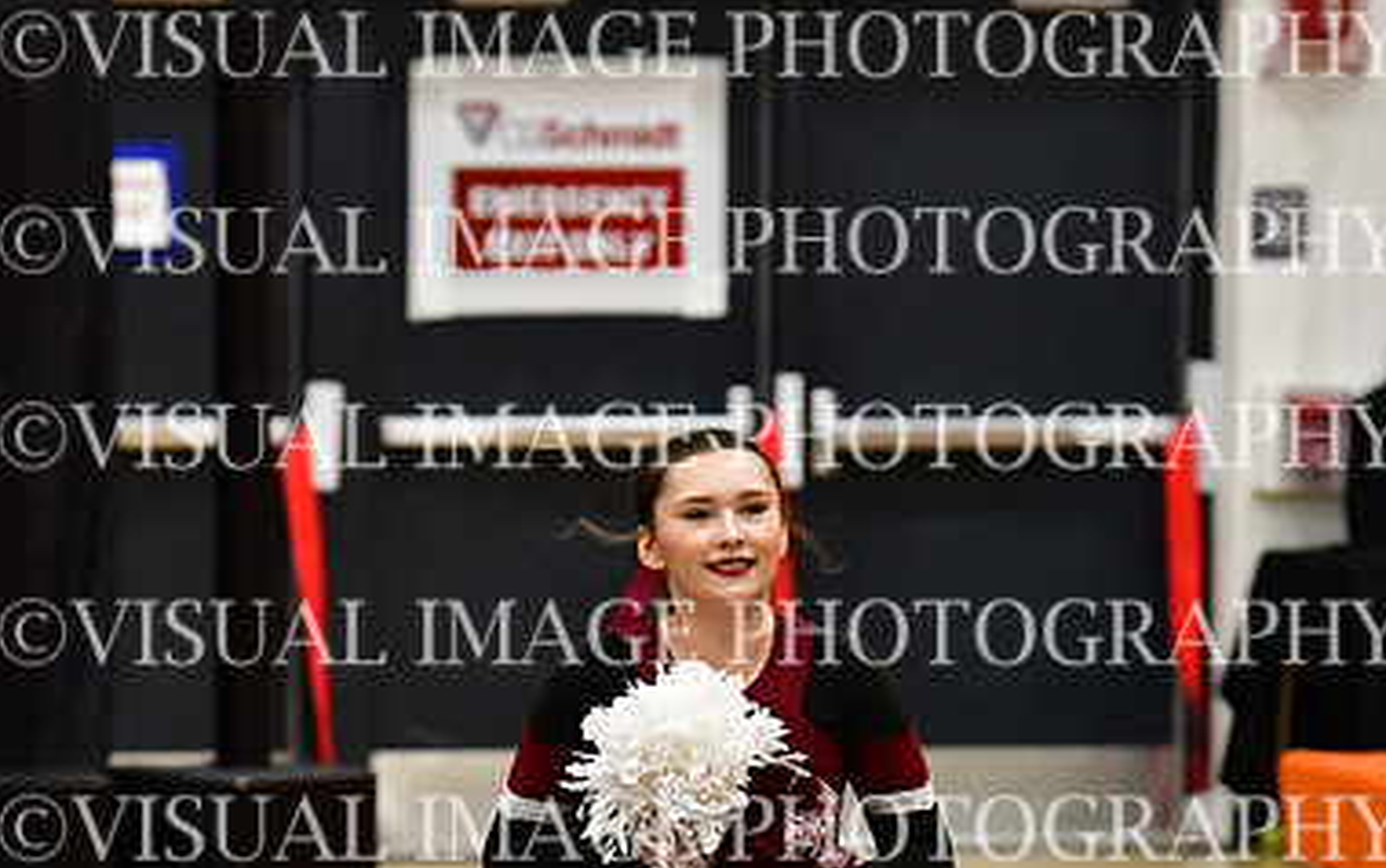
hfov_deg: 6.7
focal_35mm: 314
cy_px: 926
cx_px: 702
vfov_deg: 4.2
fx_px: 11868
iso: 4000
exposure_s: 1/500
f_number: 4
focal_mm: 135
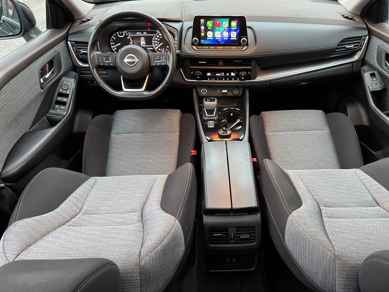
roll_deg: +0.6
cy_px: 158
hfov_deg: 63.2
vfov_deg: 49.7
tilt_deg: -36.6
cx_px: 221
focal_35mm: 28
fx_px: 315
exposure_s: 1/52
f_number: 1.78
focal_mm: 6.76
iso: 800
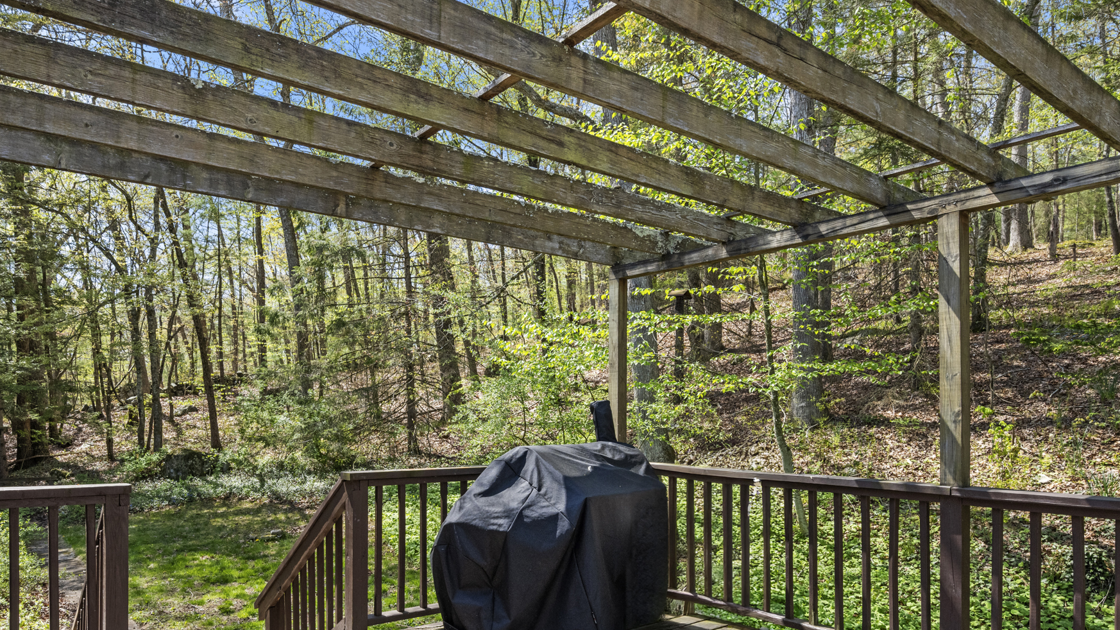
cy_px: 421
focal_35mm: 24
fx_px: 713
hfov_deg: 75.9
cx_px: 482
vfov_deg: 46.9
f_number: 9
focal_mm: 16
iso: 320
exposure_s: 1/80
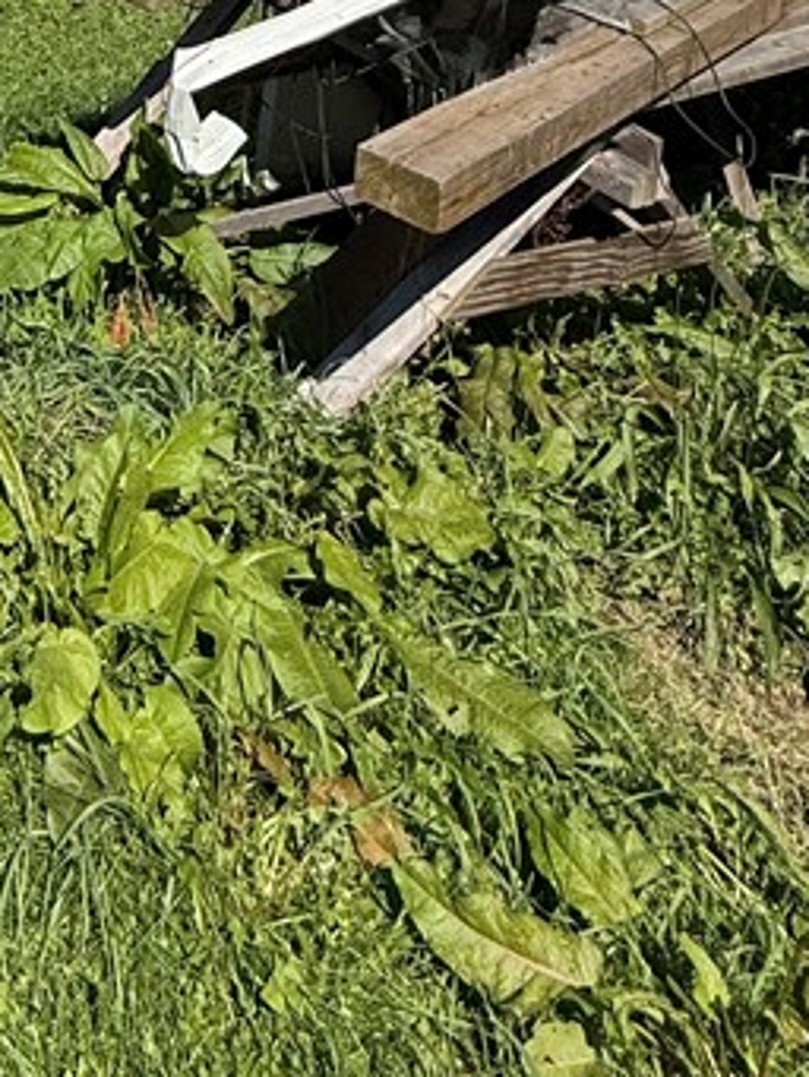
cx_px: -180
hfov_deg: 29.3
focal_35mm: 42
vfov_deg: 30.8
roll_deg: -1.2
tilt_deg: +6.7
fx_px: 1308
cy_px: -433
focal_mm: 2.22
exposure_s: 1/4762
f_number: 2.2
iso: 50
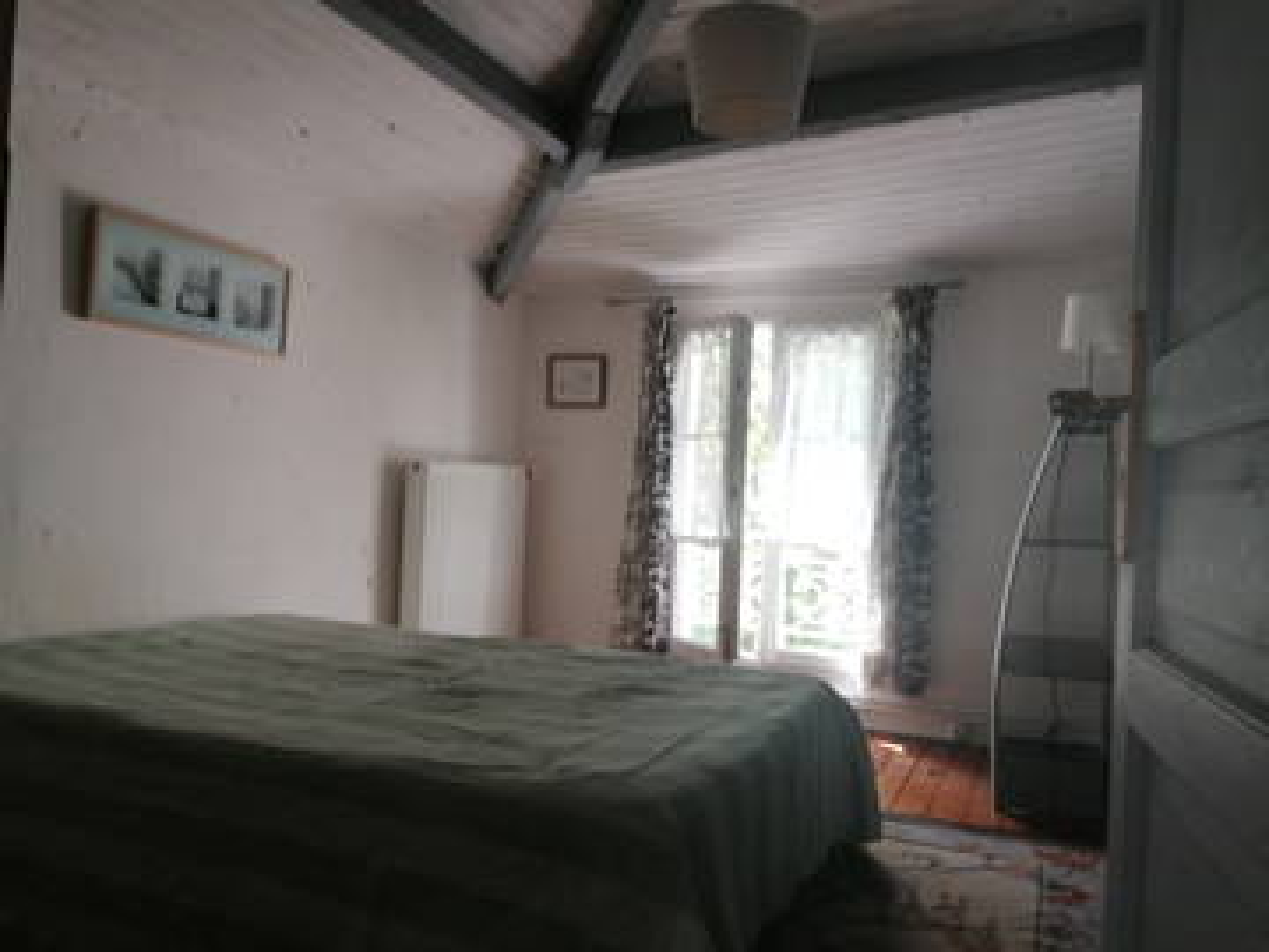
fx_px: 990
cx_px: 634
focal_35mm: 27
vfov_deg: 51.4
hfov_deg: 65.3
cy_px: 476
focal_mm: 4.75
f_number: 1.8
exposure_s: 1/50
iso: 50
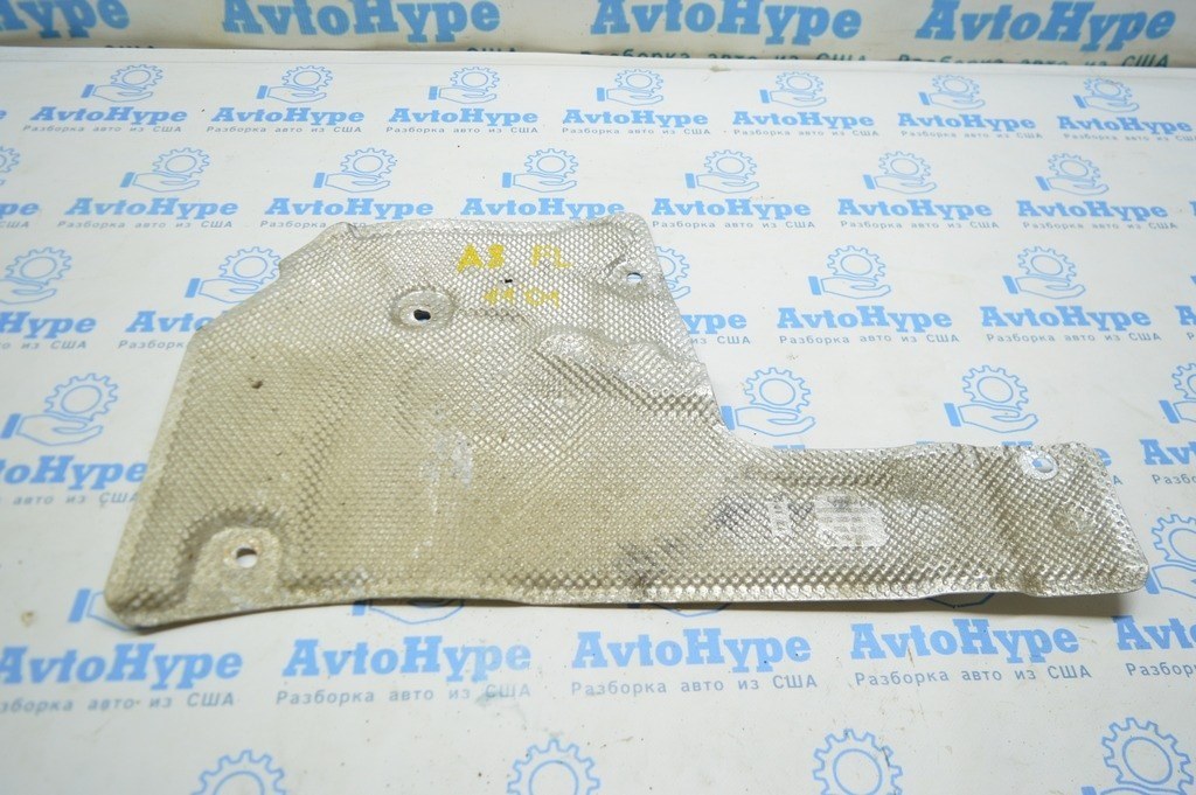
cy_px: 398
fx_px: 896
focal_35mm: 27
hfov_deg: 67.4
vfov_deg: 47.9
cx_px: 598
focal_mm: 18
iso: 400
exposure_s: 1/60
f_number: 3.5
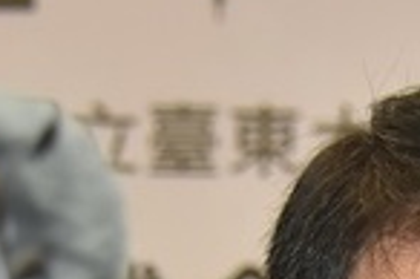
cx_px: 509
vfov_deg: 3.9
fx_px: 4020
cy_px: 639
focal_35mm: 345
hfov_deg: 5.9
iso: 1600
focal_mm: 48
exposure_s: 1/160
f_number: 5.3
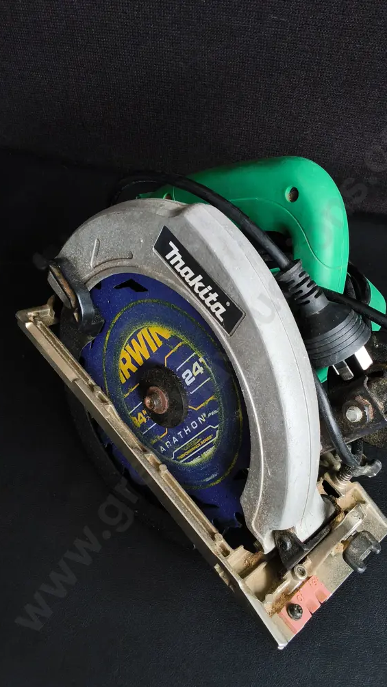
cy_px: 350
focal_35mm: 30
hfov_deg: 38.8
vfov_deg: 64.3
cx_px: 234
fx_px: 547
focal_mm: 2.87
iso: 125
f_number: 2
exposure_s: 1/100
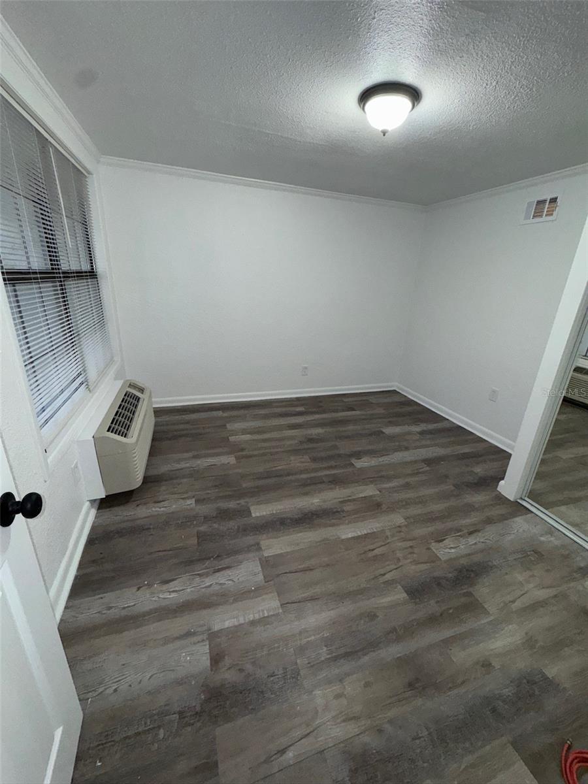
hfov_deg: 85.7
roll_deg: -2.4
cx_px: 294
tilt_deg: -20.0
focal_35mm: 14
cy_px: 392
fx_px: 317
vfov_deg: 102.1
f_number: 2.2
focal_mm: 2.22
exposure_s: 1/60
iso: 125
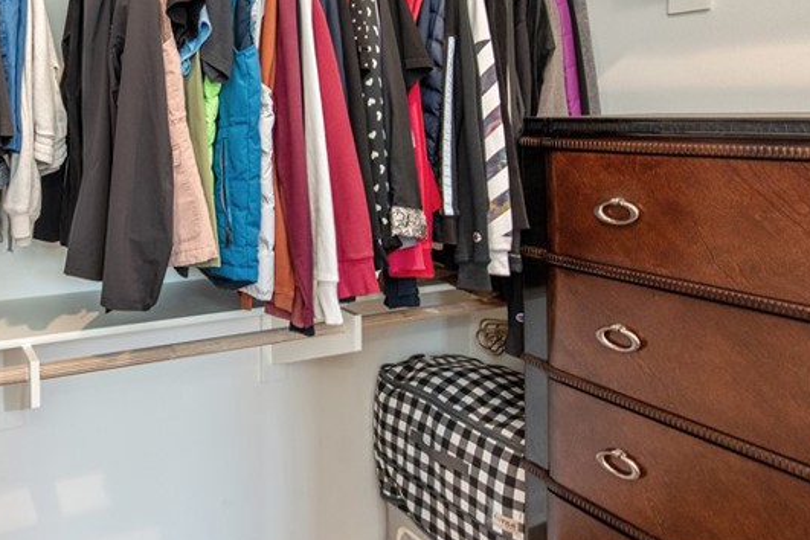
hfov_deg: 60.4
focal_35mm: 27
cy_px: 152
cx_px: 131
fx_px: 607
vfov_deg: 46.6
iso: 800
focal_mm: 14
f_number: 4.5
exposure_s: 1/80
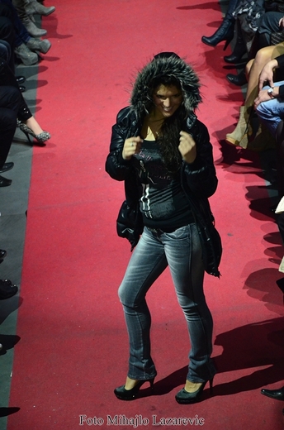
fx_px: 1606
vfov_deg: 15.2
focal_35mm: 135
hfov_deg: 10.1
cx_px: 142
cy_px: 215
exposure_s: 1/160
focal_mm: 90
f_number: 5.6
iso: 2000
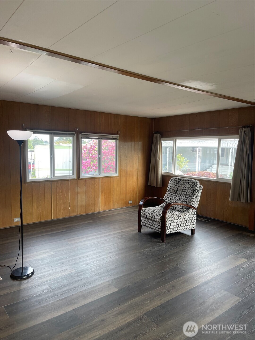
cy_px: 170
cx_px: 128
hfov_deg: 54.9
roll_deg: -1.1
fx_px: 246
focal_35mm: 25
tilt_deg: -5.0
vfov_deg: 69.4
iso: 50
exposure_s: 1/121
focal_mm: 5.1
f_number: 1.6
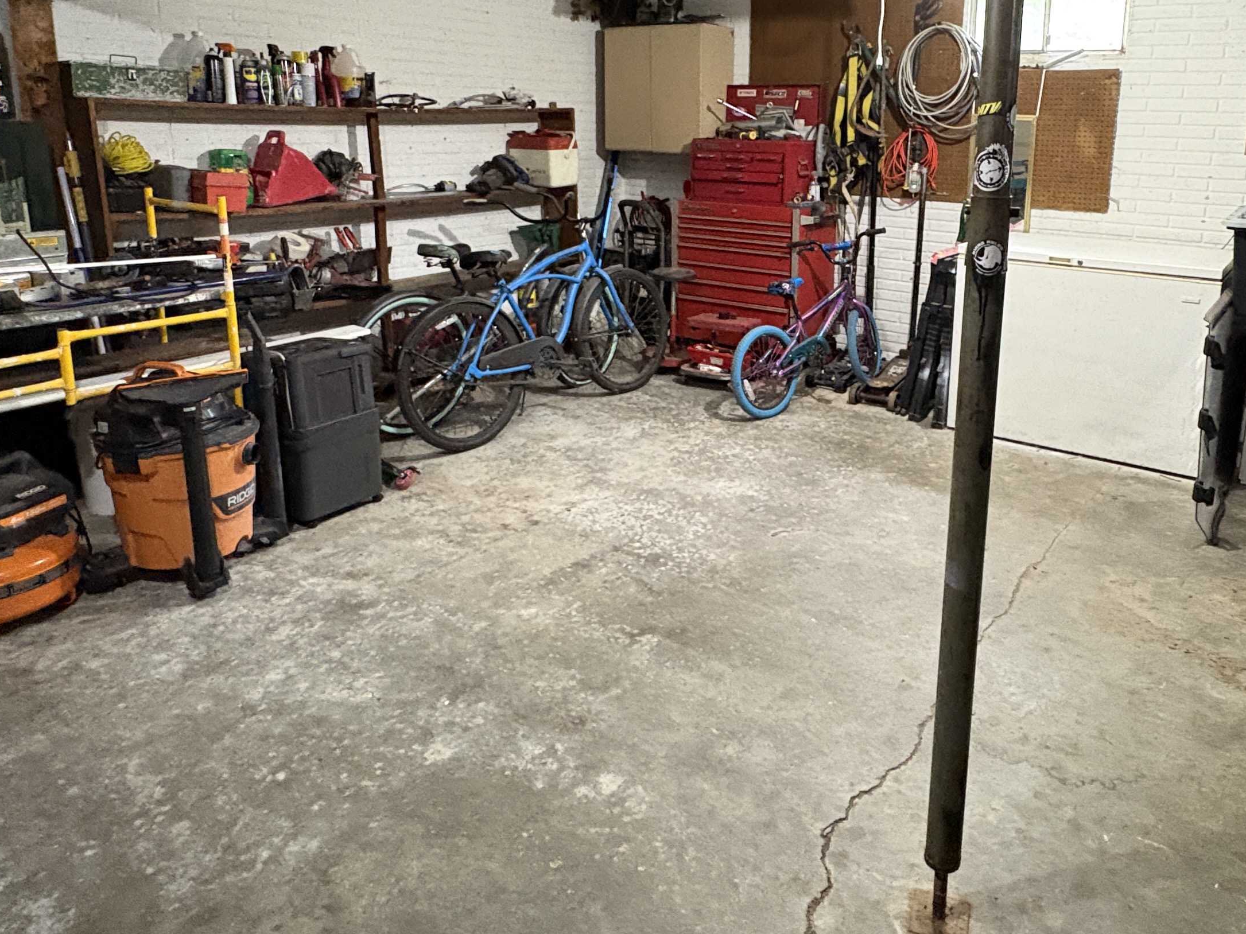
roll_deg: -1.3
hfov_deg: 66.8
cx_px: 737
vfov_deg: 51.9
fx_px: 936
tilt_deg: -10.9
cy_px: 297
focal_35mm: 26
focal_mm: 2.22
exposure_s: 1/60
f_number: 2.2
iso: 800
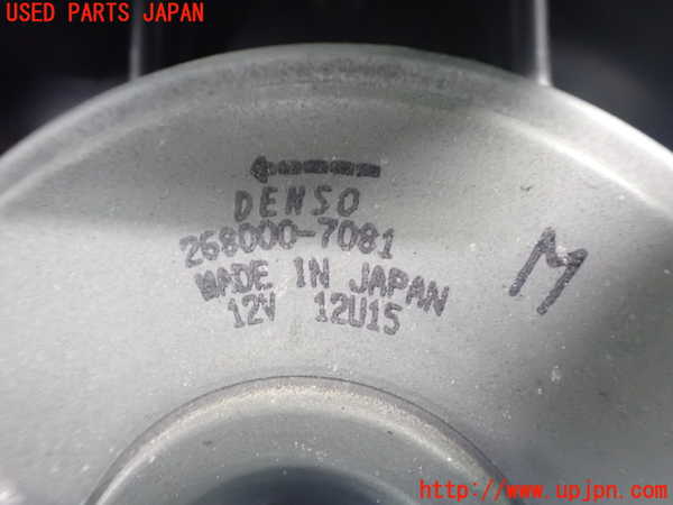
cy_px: 252
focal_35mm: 30
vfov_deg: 46.8
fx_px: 583
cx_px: 336
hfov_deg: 60.0
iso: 1600
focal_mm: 5.4
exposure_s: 1/20
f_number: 2.3
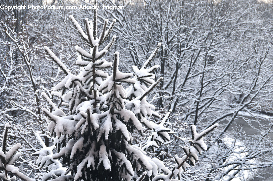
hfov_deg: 15.2
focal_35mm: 135
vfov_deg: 10.1
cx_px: 136
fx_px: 1022
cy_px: 90
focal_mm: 90
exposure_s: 1/400
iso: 200
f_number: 6.3
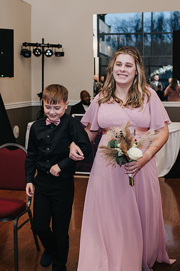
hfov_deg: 23.4
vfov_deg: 34.7
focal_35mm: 58
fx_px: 433
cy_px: 128
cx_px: 66
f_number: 3.2
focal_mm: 35
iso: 800
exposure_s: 1/200
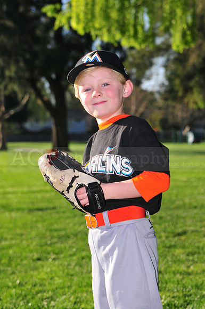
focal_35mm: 112
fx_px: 964
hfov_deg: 12.1
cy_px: 154
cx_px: 102
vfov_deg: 18.2
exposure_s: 1/800
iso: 200
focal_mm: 75
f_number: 4.5
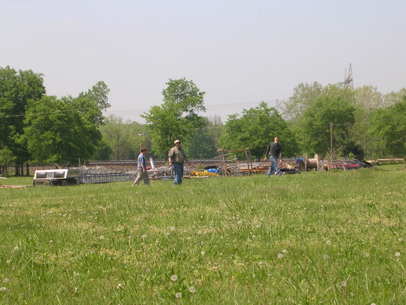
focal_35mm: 95
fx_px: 1114
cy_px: 152
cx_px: 203
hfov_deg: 20.7
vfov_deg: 15.6
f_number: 4.4
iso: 50
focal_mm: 14.5
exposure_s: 1/365
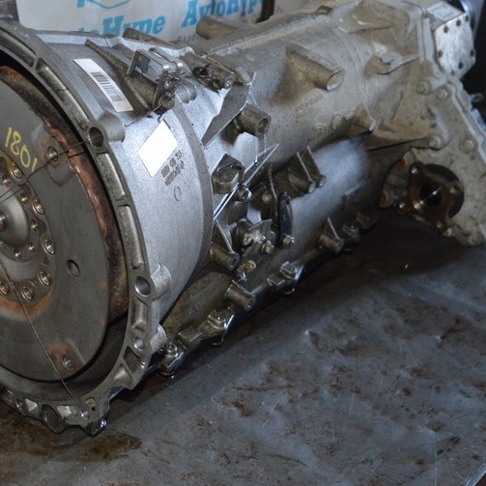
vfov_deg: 29.9
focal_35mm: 57
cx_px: 91
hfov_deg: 29.3
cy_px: 166
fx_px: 905
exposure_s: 1/60
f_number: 3.8
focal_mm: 22
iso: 1250
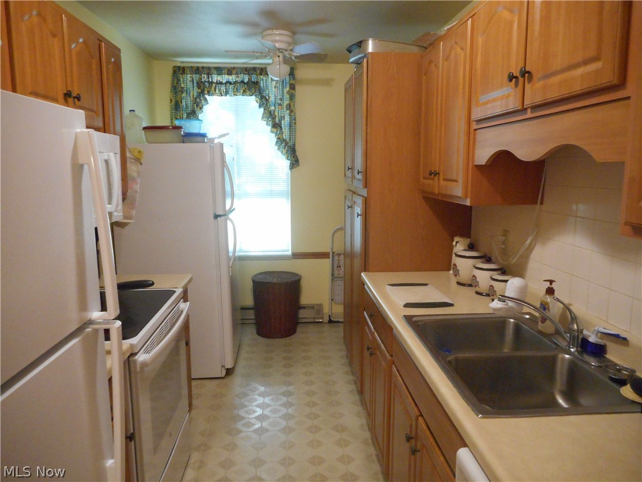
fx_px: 464
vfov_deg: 54.9
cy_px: 241
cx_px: 321
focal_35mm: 25
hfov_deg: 69.4
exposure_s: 1/8
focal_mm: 4.5
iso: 560
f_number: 3.7
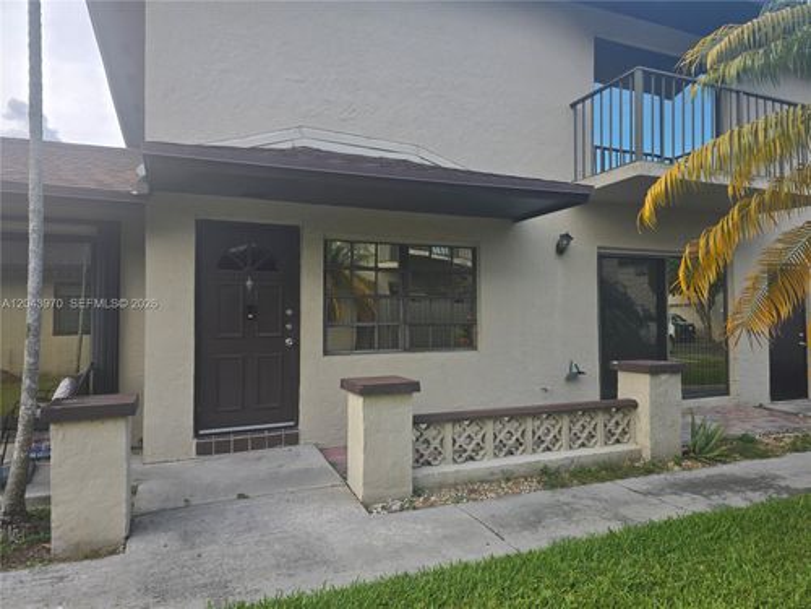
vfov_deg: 58.9
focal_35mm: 23
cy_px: 304
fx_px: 539
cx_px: 406
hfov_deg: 73.9
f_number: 1.7
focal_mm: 6.3
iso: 40
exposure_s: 1/359
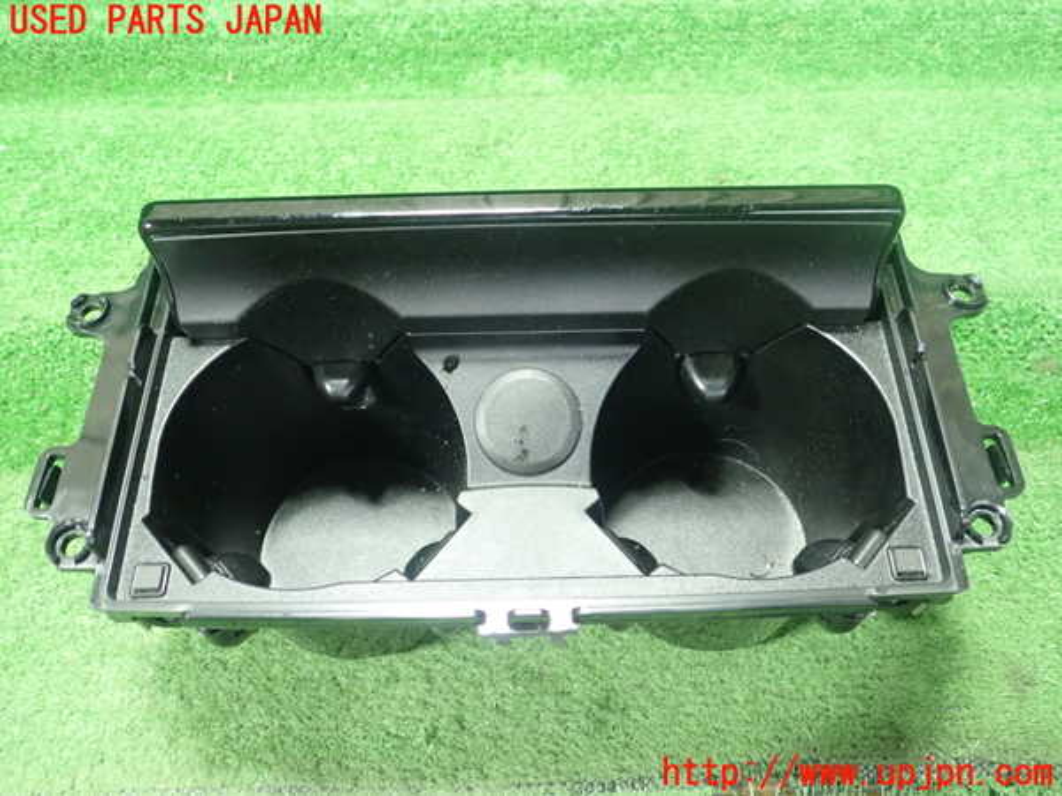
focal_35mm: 30
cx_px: 531
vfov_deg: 46.8
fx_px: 920
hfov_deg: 60.0
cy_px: 398
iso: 800
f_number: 2.3
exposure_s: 1/60
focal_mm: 5.5
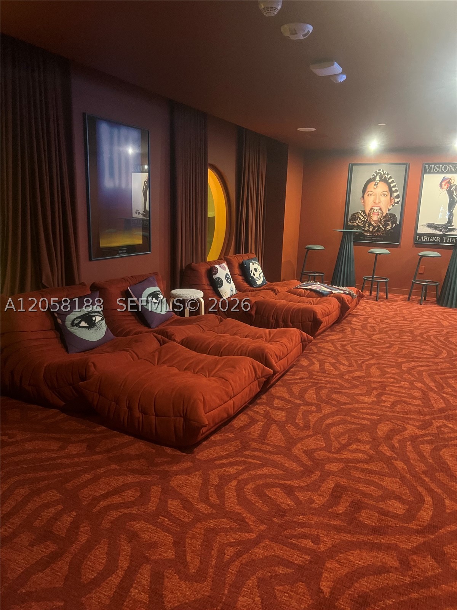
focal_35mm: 26
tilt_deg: -12.5
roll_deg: -1.0
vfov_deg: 67.3
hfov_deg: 53.1
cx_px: 228
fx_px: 458
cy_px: 305
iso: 800
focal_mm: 5.7
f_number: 1.5
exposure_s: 1/30
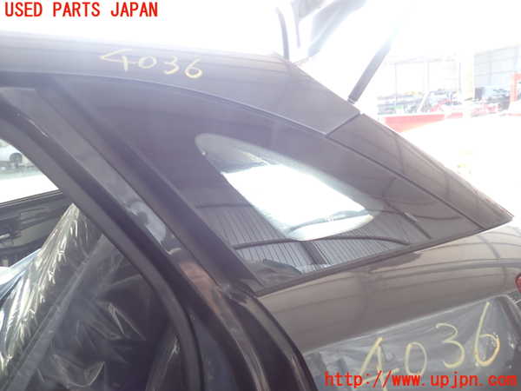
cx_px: 260
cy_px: 196
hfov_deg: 69.4
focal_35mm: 25
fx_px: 376
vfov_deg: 54.9
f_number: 2
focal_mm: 4.5
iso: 100
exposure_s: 1/60
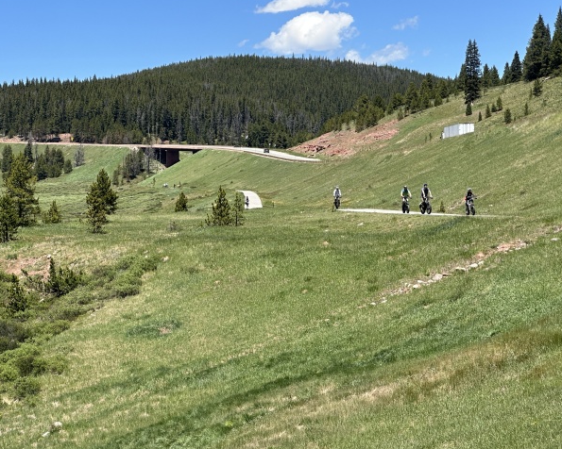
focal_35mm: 101
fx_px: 1680
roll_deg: +0.6
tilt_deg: -1.5
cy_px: 201
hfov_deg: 19.0
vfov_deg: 15.2
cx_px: 308
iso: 32
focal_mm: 9
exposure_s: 1/598
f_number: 2.8
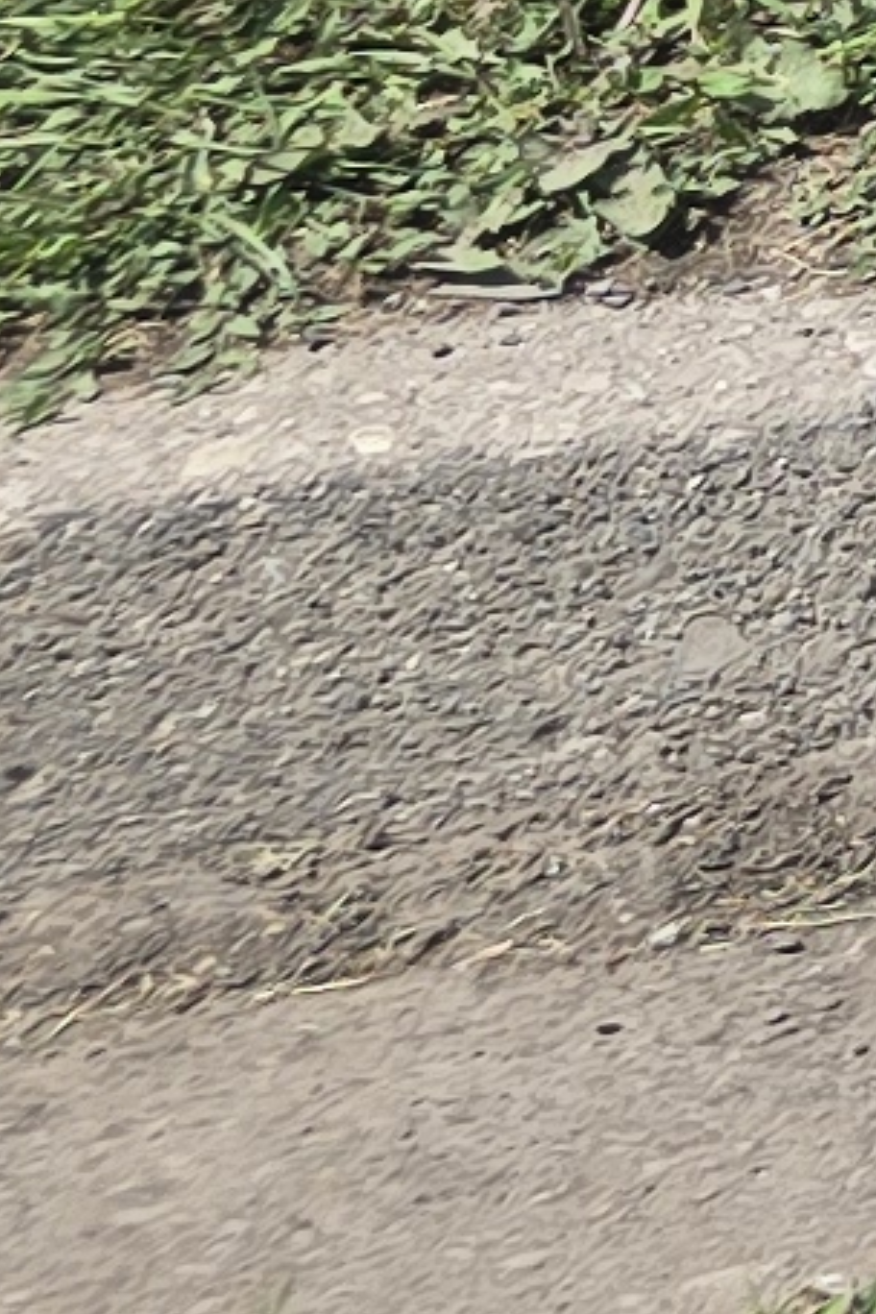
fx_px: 7664
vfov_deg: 9.2
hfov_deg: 4.5
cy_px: -1369
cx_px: 5651
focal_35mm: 210
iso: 12
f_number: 1.7
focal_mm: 6.3
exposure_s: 1/767
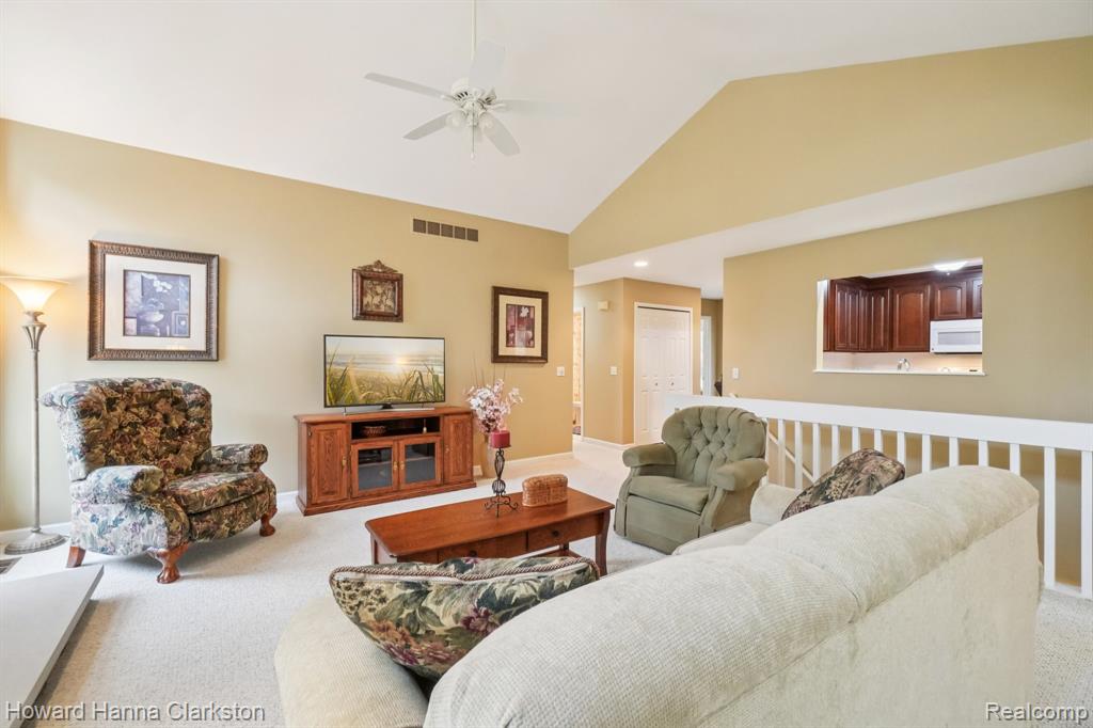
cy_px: 364
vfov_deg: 77.3
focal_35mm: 15
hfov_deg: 100.4
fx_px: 455
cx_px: 546
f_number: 8
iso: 2000
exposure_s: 1/30
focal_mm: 10
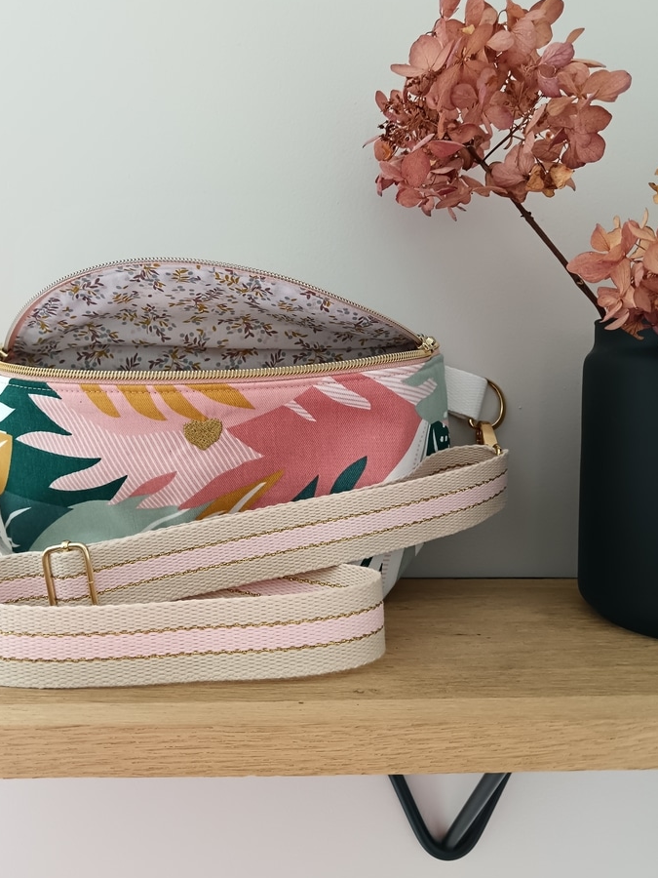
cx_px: 296
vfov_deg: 59.8
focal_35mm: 30
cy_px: 396
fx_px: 760
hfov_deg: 46.7
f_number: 1.9
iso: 388
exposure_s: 1/50
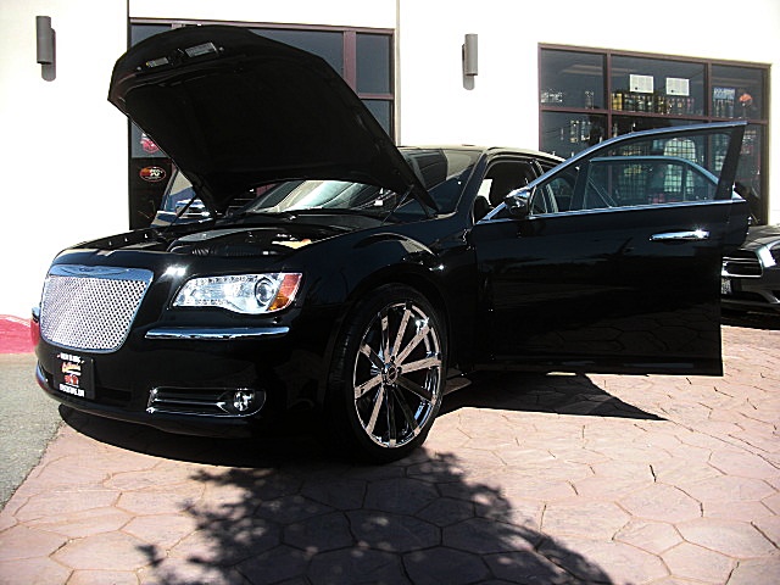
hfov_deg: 51.4
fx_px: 811
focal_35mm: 36
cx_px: 390
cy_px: 292
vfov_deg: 39.7
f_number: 2.8
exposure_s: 1/500
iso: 50
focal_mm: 6.3
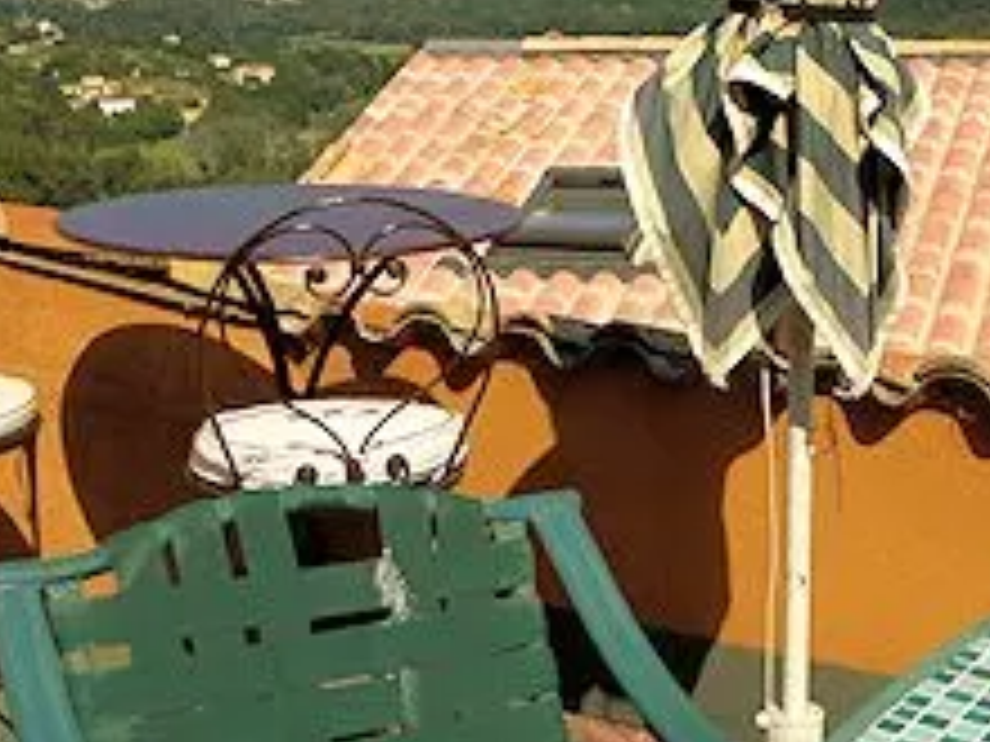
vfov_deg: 20.2
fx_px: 2031
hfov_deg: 27.4
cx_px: 544
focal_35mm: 71
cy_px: 31
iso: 64
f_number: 5.6
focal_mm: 4.6
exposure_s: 1/400
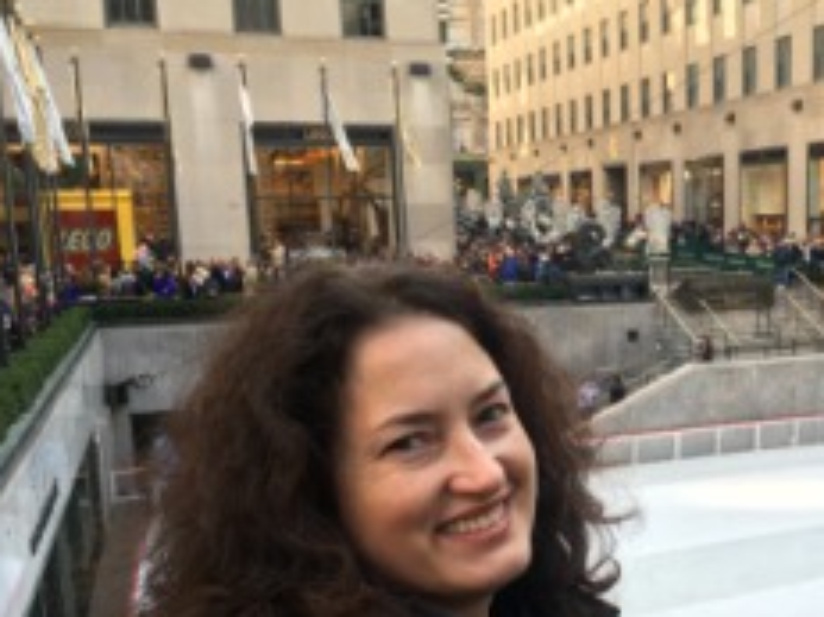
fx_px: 1094
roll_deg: +1.4
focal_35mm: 46
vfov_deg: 31.3
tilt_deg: -9.3
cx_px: 649
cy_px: 403
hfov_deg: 39.8
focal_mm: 4.15
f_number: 2.2
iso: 40
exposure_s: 1/120
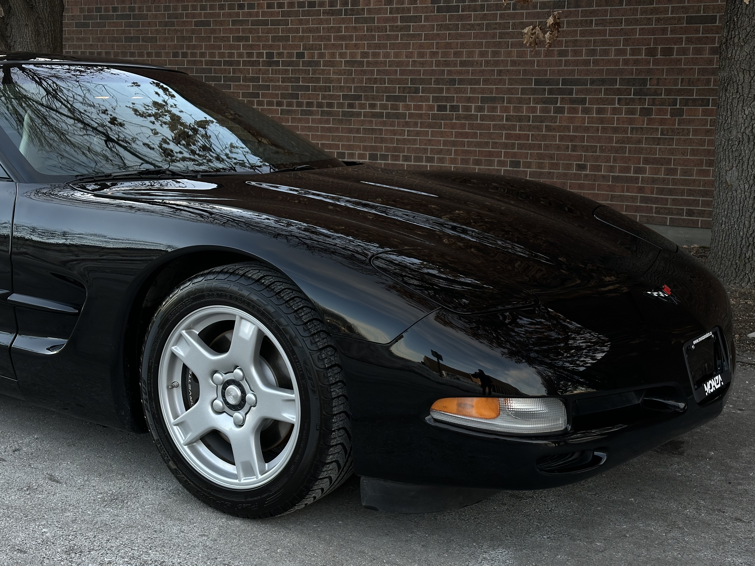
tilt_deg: -8.5
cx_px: 378
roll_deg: -1.2
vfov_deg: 30.3
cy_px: 283
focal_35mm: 48
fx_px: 1047
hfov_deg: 39.7
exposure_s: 1/395
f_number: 1.78
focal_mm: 6.86
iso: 64
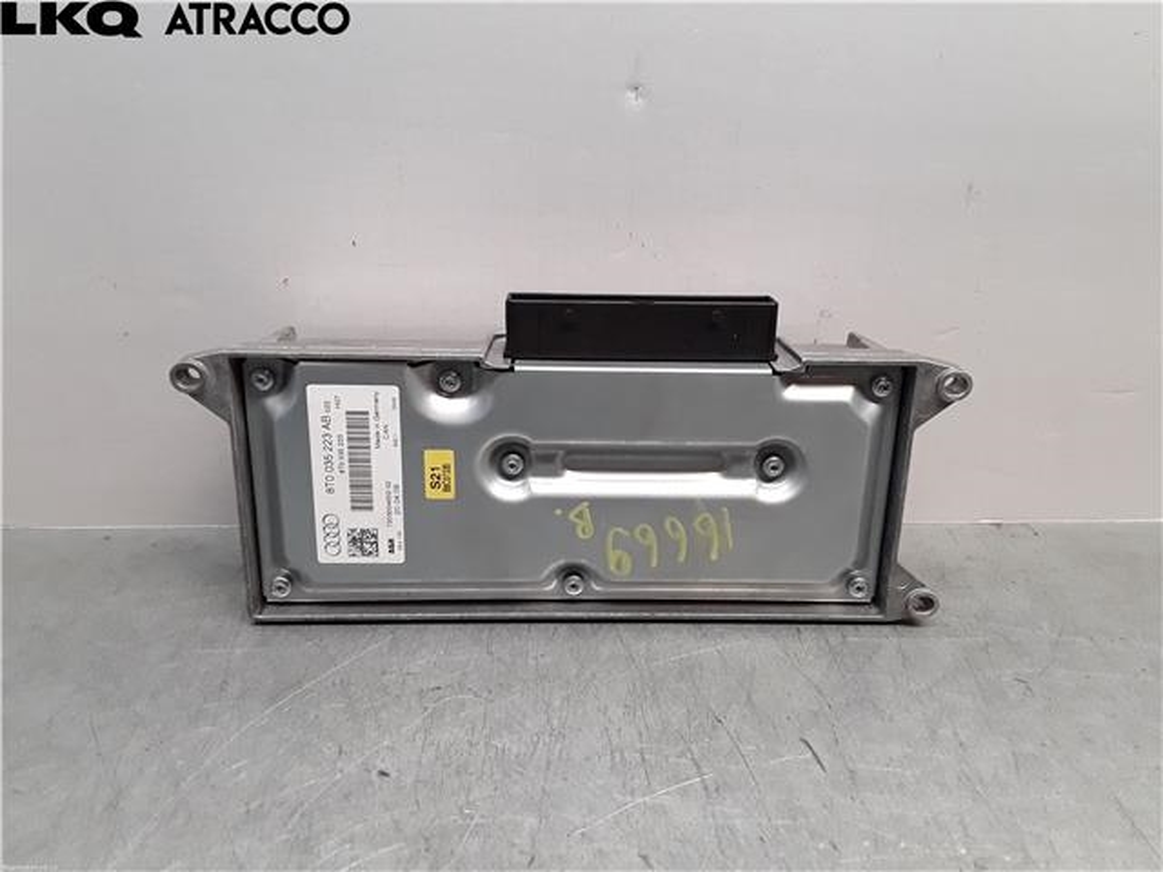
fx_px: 941
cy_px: 436
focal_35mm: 28
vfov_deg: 49.7
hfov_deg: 63.4
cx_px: 582
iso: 80
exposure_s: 1/100
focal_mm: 2.91
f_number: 1.9
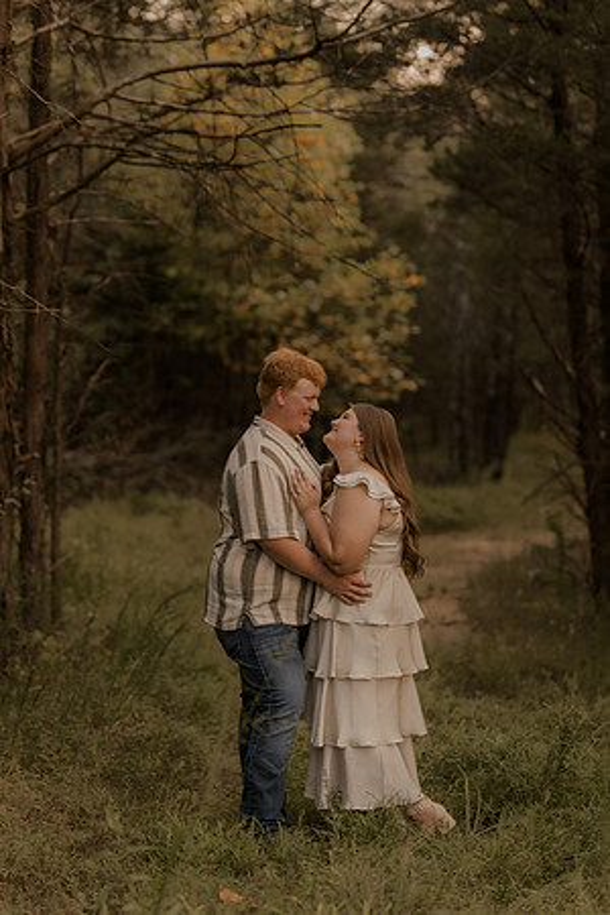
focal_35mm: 85
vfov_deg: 23.9
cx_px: 305
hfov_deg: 16.1
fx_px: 2160
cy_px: 458
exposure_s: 1/125
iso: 100
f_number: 2
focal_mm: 85
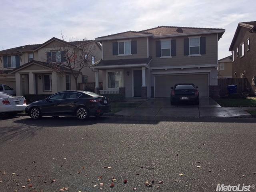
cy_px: 96
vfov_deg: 48.2
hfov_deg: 61.7
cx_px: 128
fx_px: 214
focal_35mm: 29
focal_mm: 4.15
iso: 25
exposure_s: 1/2481
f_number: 2.2
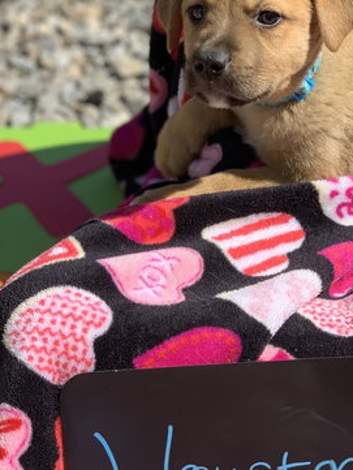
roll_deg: +4.8
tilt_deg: -31.3
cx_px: 249
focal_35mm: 96
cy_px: 268
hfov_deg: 15.4
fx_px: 1305
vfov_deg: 20.4
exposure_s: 1/799
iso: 16
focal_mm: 6
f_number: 2.4
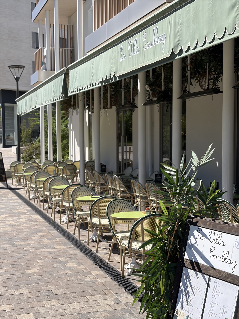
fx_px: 479
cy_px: 160
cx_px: 120
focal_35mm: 52
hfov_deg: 28.0
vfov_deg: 36.8
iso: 40
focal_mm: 5.96
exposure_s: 1/2747
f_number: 1.6
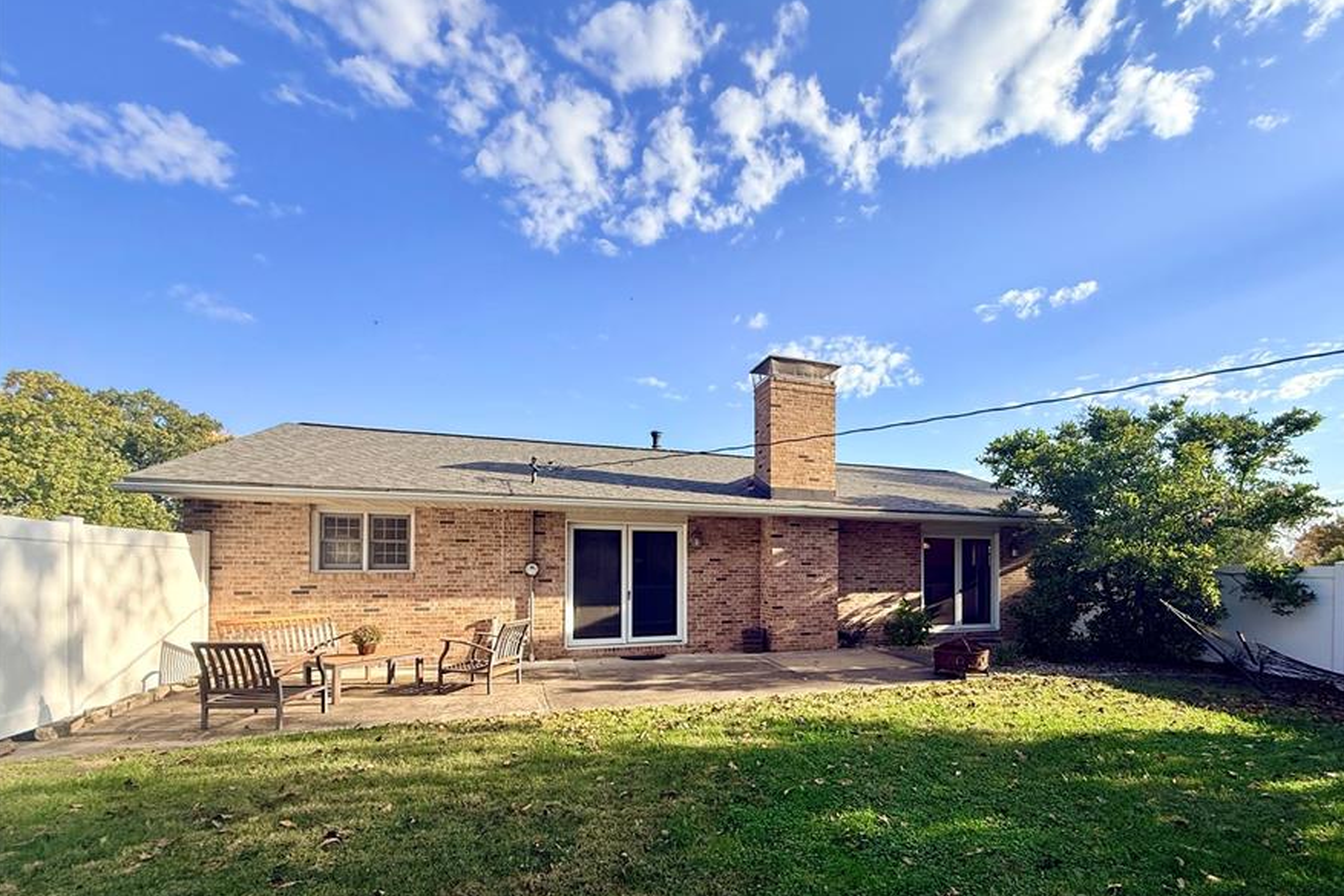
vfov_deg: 69.4
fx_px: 635
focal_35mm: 17
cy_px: 558
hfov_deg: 92.5
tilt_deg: +2.3
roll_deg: +0.5
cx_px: 780
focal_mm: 2.22
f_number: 2.2
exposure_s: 1/1001
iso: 50
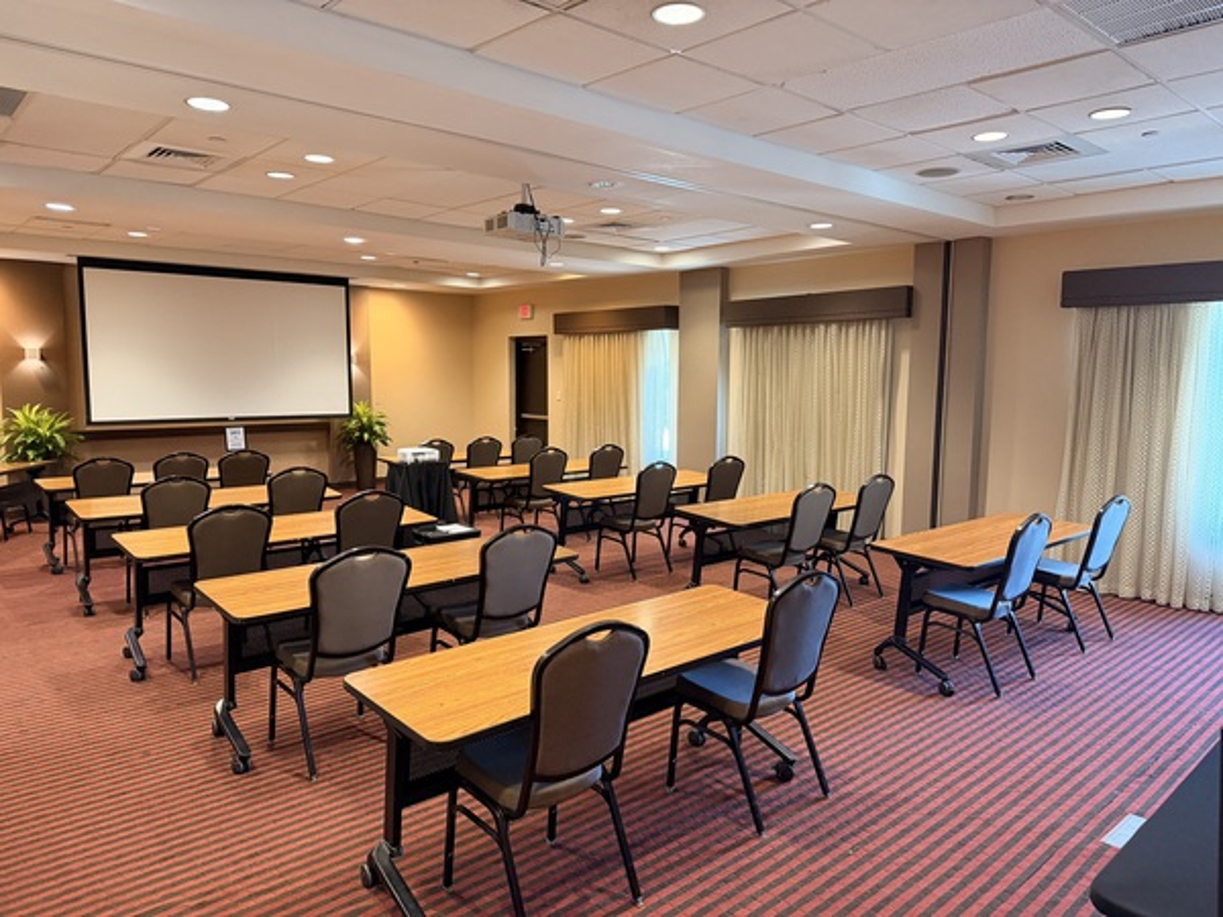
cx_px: 612
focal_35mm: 24
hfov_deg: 71.6
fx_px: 848
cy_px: 458
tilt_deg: -6.4
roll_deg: -0.8
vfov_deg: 56.8
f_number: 1.78
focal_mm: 6.76
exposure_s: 1/60
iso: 800
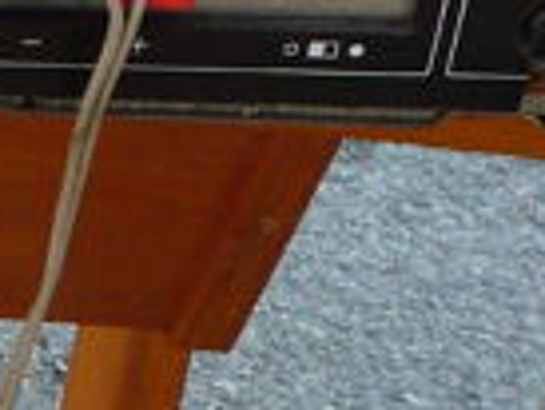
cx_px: -808
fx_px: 3451
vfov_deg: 6.8
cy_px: 92
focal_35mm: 219
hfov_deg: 8.2
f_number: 4
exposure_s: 1/100
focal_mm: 5.2
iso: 100
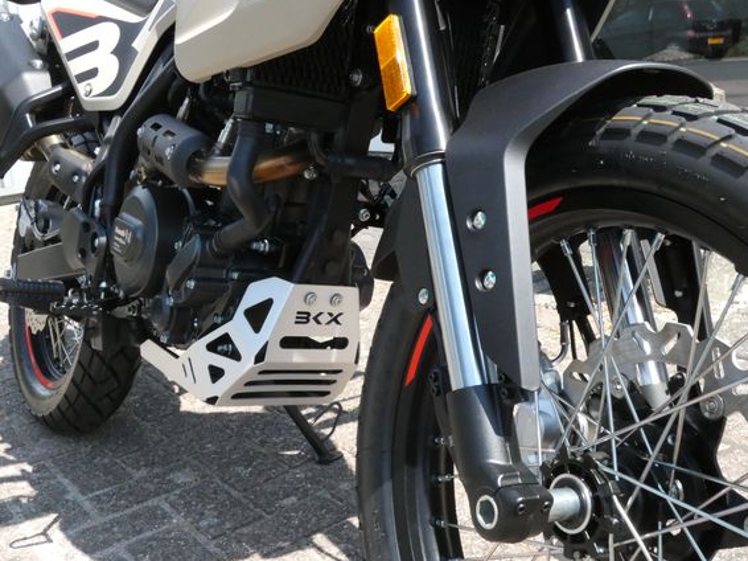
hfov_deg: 43.9
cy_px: 257
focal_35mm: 43
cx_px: 370
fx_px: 929
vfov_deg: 33.6
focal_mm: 6.8
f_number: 5.6
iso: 800
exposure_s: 1/1000
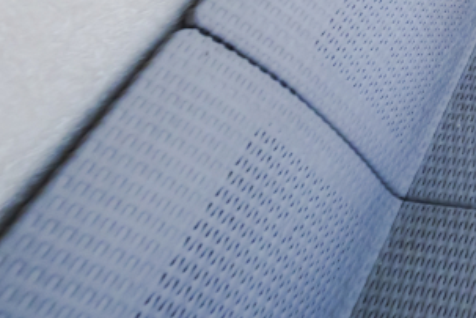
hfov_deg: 25.3
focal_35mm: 48
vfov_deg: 22.7
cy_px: -164
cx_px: 779
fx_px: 635
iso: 400
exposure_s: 1/800
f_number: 4
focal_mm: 7
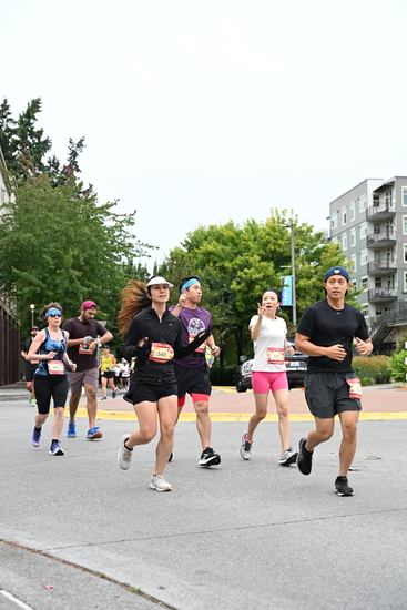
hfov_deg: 27.5
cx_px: 204
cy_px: 305
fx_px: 830
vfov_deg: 40.3
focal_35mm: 49
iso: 1600
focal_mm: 49
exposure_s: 1/800
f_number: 4
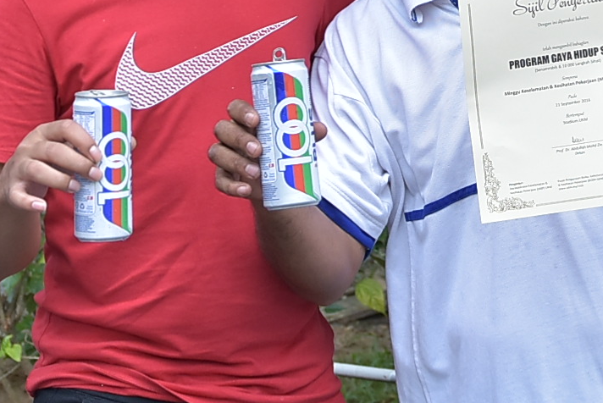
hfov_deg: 12.5
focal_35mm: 164
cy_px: -342
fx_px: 2749
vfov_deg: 8.1
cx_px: 462
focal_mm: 26
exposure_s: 1/500
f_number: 4.5
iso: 400
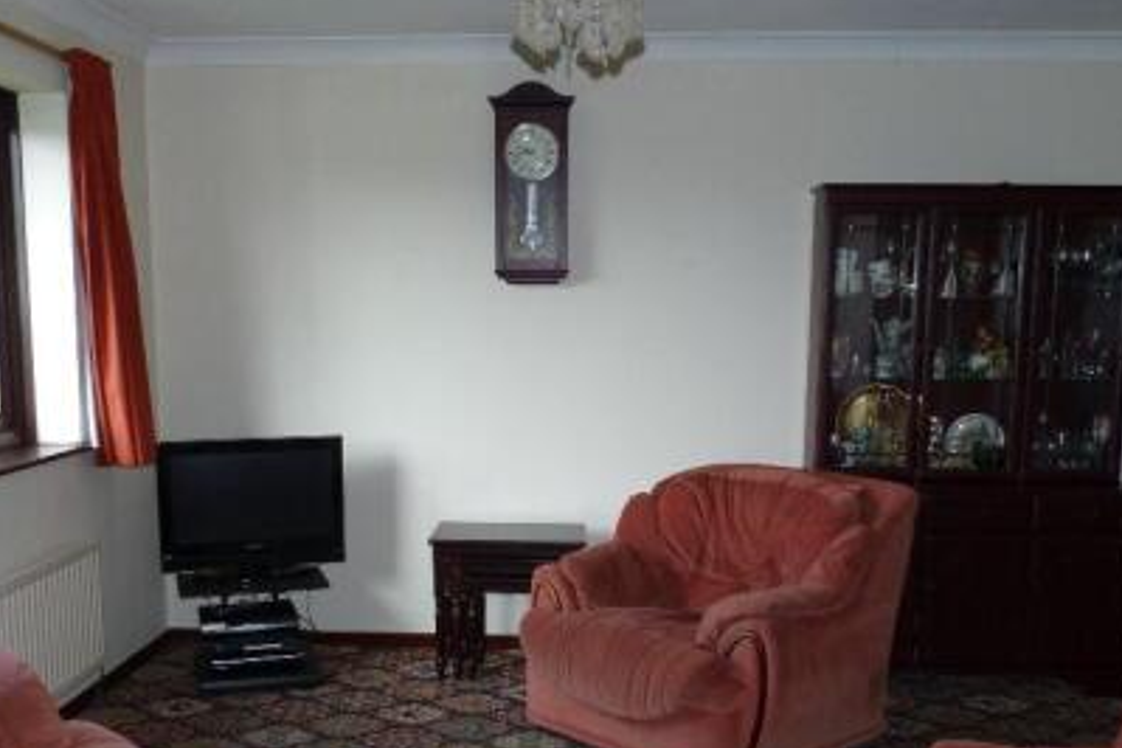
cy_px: 502
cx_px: 519
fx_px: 1184
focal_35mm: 38
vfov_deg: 34.7
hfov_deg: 50.6
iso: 80
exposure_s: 1/60
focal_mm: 4.5
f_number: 2.8
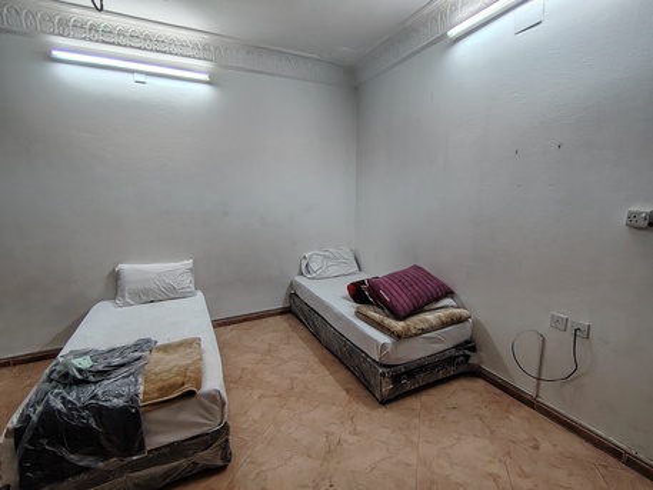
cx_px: 326
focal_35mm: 17
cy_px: 245
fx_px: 321
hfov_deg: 91.0
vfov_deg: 74.8
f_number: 2.2
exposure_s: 1/33.3
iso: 195
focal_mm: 1.42
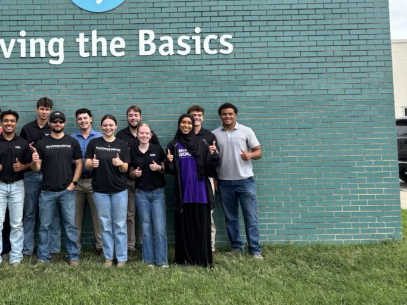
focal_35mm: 39
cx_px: 106
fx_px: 458
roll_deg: +0.7
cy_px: 101
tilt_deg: +4.2
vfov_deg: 36.4
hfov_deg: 46.3
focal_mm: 5.96
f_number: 1.6
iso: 50
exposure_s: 1/781
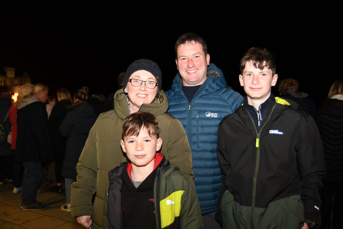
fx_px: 329
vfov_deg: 38.4
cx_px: 172
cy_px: 114
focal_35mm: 34
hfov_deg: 55.1
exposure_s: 1/30
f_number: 3.8
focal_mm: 23
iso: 800
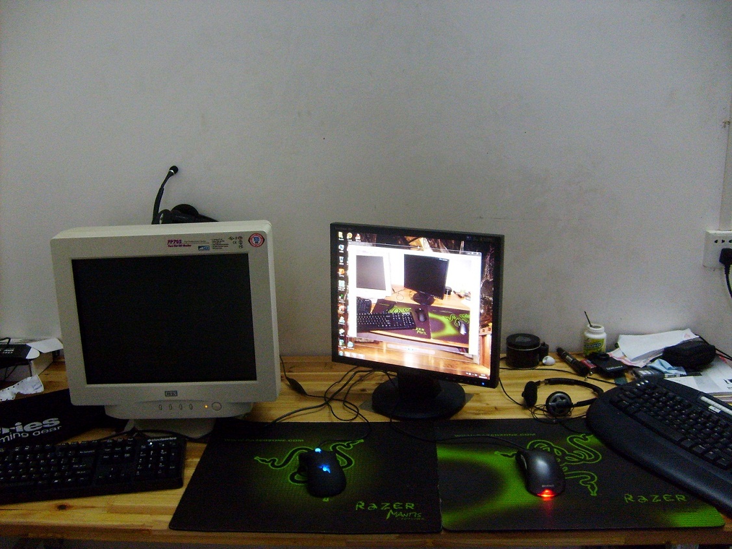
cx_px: 366
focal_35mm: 35
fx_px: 740
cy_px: 274
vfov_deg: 40.7
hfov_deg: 52.6
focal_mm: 5.8
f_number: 2.8
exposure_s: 1/15
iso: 200
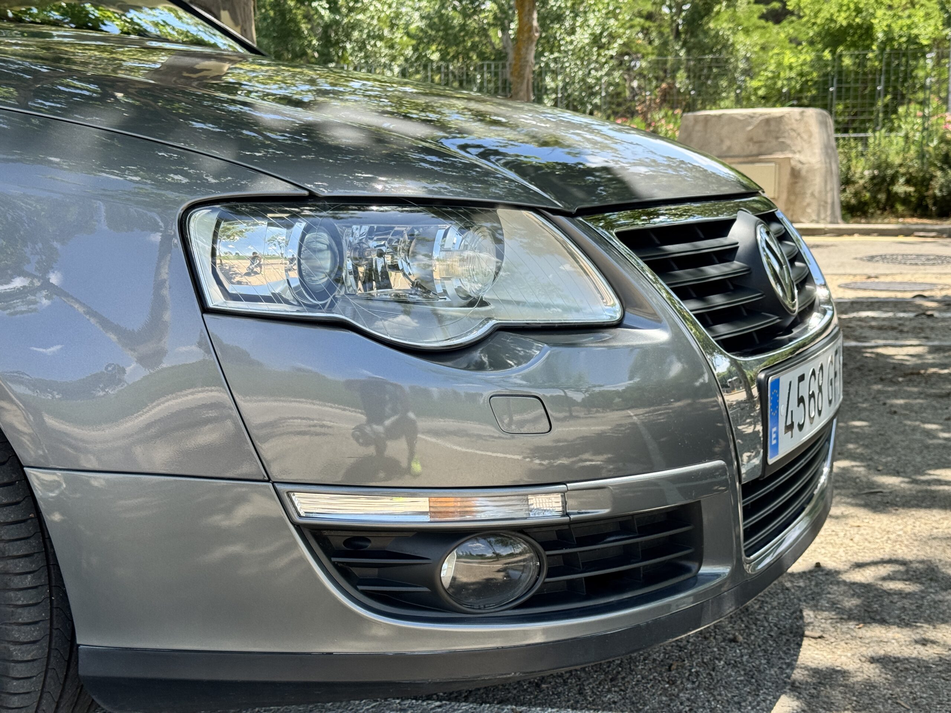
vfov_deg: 30.3
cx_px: 476
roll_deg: +1.1
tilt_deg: -9.7
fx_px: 1319
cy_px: 356
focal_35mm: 48
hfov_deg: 39.7
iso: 64
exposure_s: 1/1366
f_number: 1.78
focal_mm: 6.76
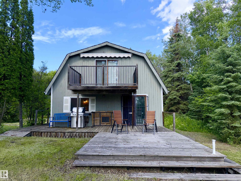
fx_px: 167
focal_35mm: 24
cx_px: 120
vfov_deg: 56.8
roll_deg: -0.1
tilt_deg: +6.0
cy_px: 90
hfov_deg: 71.6
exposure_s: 1/1709
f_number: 1.78
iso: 50
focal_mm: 6.76
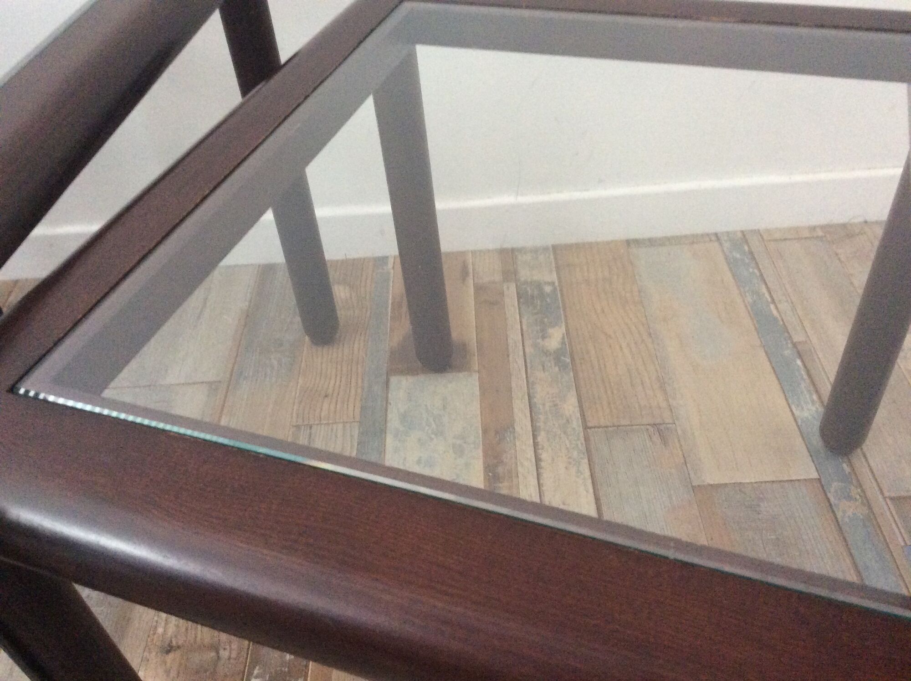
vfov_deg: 44.1
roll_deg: +5.3
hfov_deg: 56.9
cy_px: 340
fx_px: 841
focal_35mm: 32
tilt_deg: -43.3
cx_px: 456
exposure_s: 1/25
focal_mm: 3.3
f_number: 2.4
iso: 250
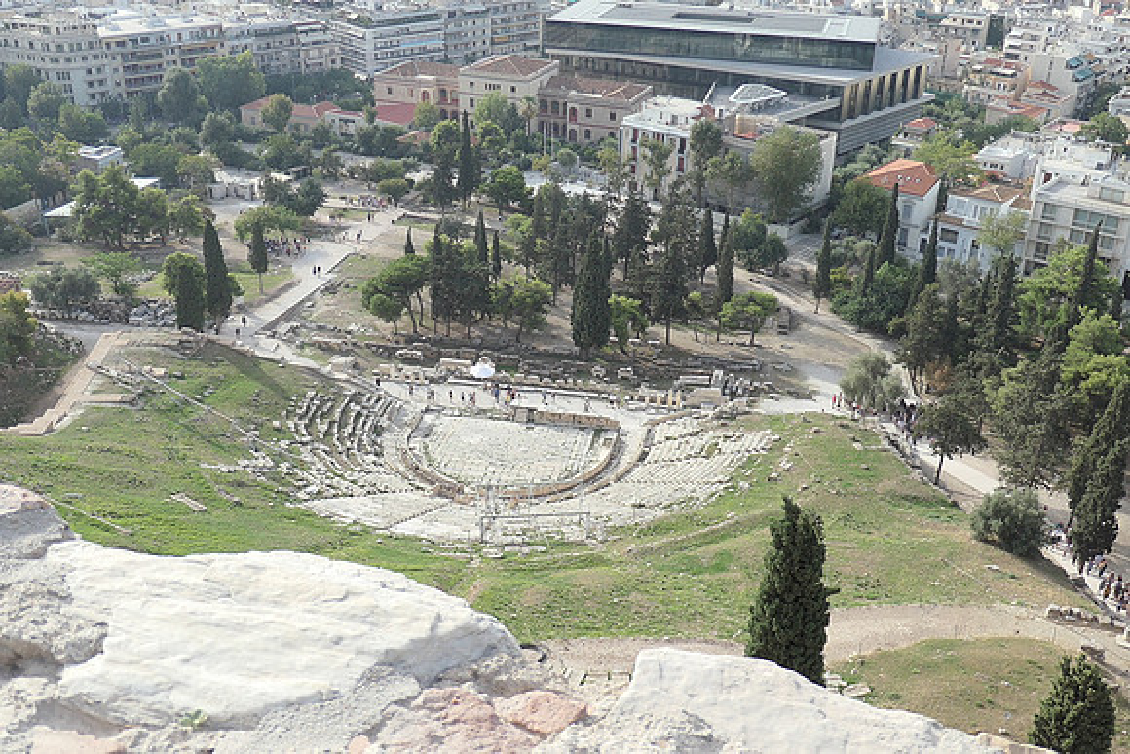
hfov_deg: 53.1
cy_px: 377
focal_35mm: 36
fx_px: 1130
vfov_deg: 36.9
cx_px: 565
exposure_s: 1/1000
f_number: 3.3
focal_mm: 8.8
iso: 200
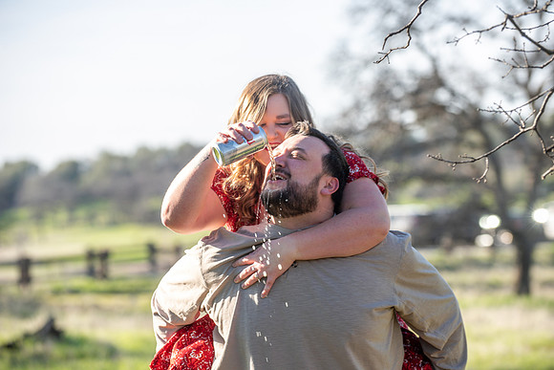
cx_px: 277
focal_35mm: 135
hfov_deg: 15.2
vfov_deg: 10.2
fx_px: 2078
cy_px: 185
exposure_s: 1/250
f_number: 4
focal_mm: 135
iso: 50
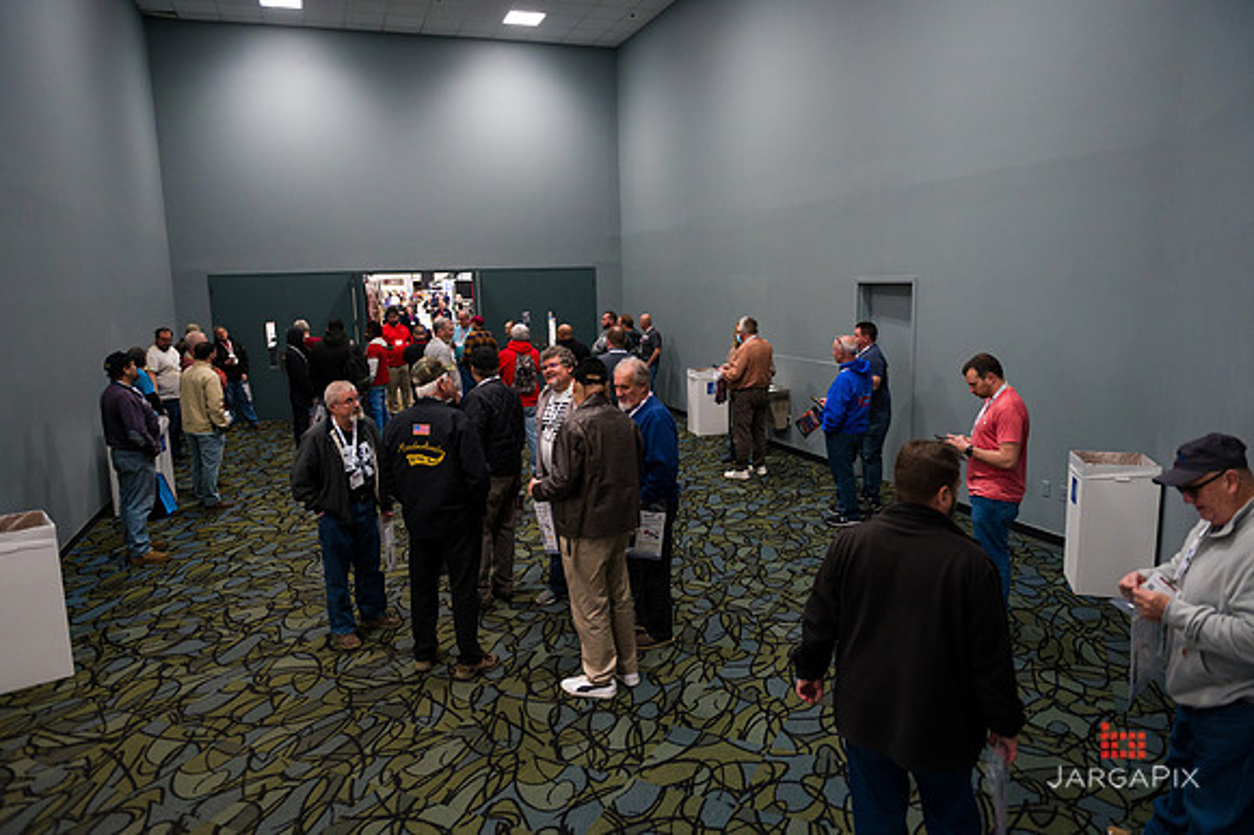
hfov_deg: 73.8
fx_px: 835
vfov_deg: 53.1
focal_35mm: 24
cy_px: 418
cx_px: 627
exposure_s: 1/200
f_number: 3.2
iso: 3200
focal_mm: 24
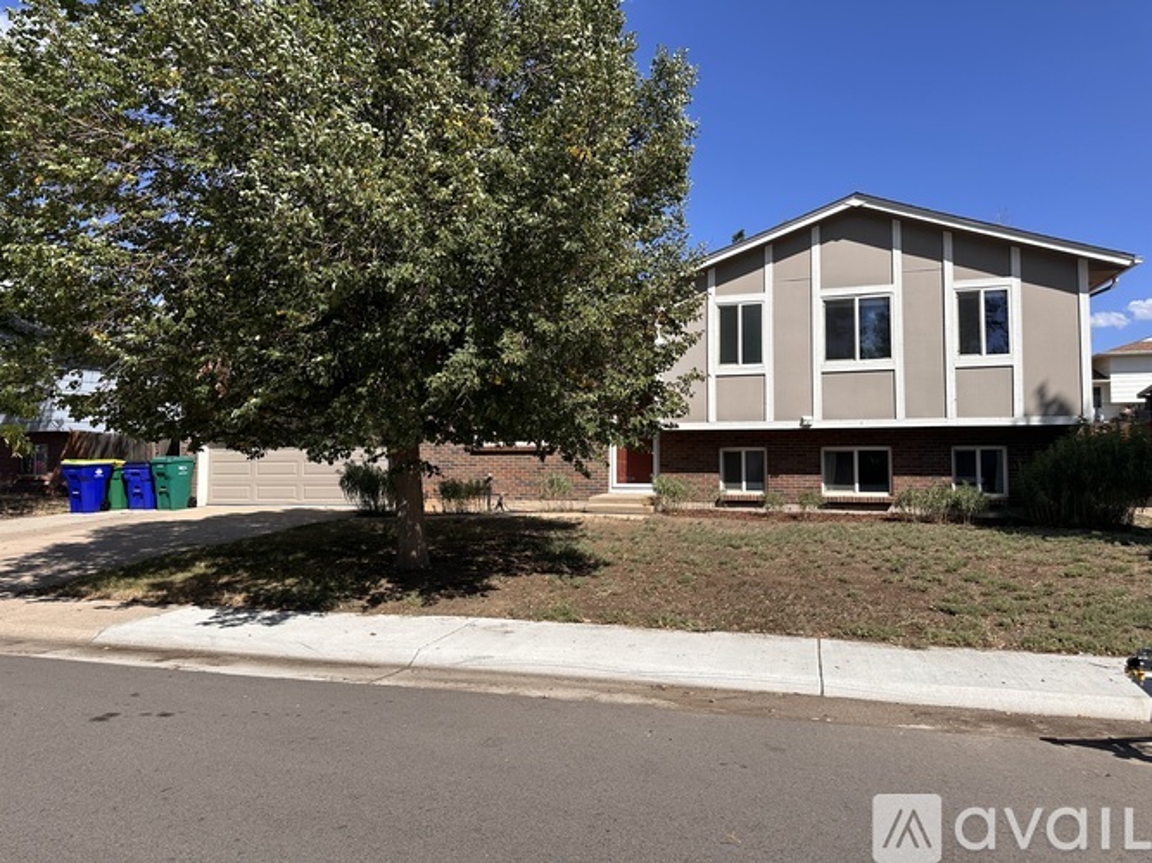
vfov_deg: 56.8
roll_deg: +0.8
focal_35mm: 24
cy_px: 432
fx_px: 799
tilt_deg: +3.3
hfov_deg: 71.6
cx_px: 576
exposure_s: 1/4184
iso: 80
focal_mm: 6.86
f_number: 1.78
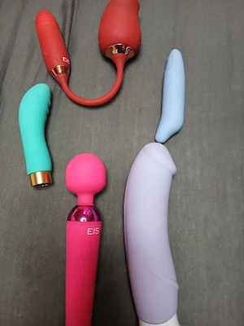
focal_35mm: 26
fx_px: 244
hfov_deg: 53.1
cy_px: 163
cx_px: 122
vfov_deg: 67.3
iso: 250
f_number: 1.8
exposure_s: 1/33.3
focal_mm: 3.98
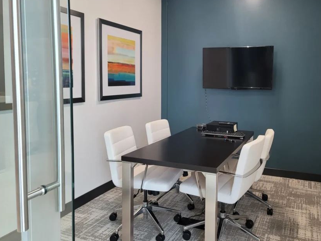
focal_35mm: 31
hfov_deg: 58.0
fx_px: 287
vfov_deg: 45.3
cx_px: 188
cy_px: 101
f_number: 1.8
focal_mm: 7
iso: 160
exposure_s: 1/119
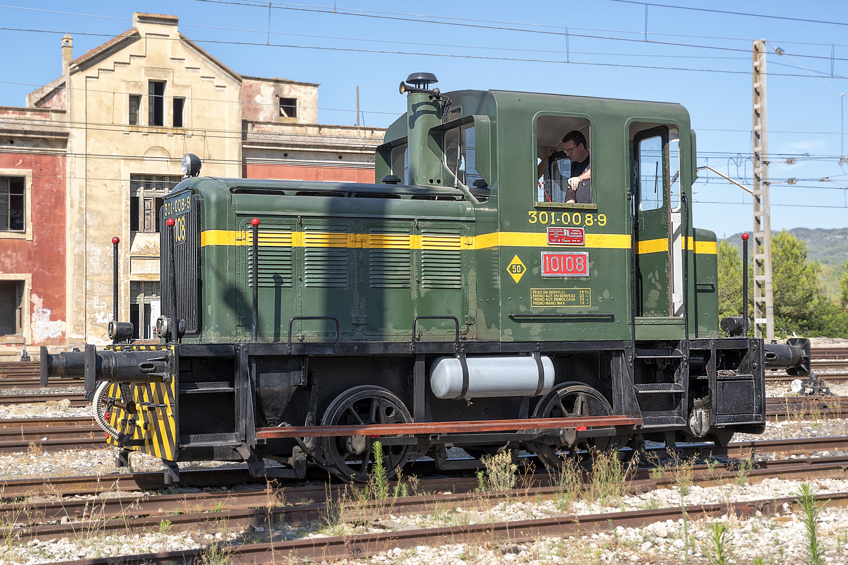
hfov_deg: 39.6
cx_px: 424
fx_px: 1178
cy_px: 282
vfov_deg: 27.0
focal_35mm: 50
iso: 200
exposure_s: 1/250
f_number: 8
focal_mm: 50
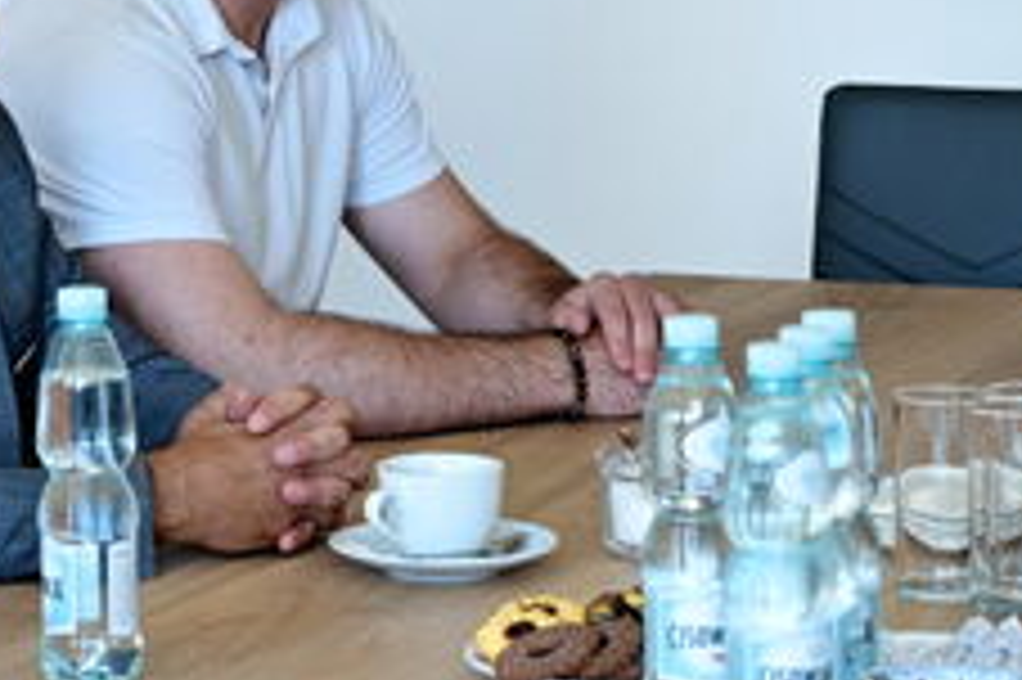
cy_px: 47
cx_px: 81
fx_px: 4709
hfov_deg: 12.3
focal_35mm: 166
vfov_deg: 8.2
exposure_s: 1/200
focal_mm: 47
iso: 1600
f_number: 4
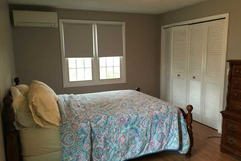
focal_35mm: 31
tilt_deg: -10.5
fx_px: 208
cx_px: 123
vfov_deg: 42.3
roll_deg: -0.1
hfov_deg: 60.3
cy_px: 88
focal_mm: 4.15
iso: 100
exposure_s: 1/15
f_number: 2.2
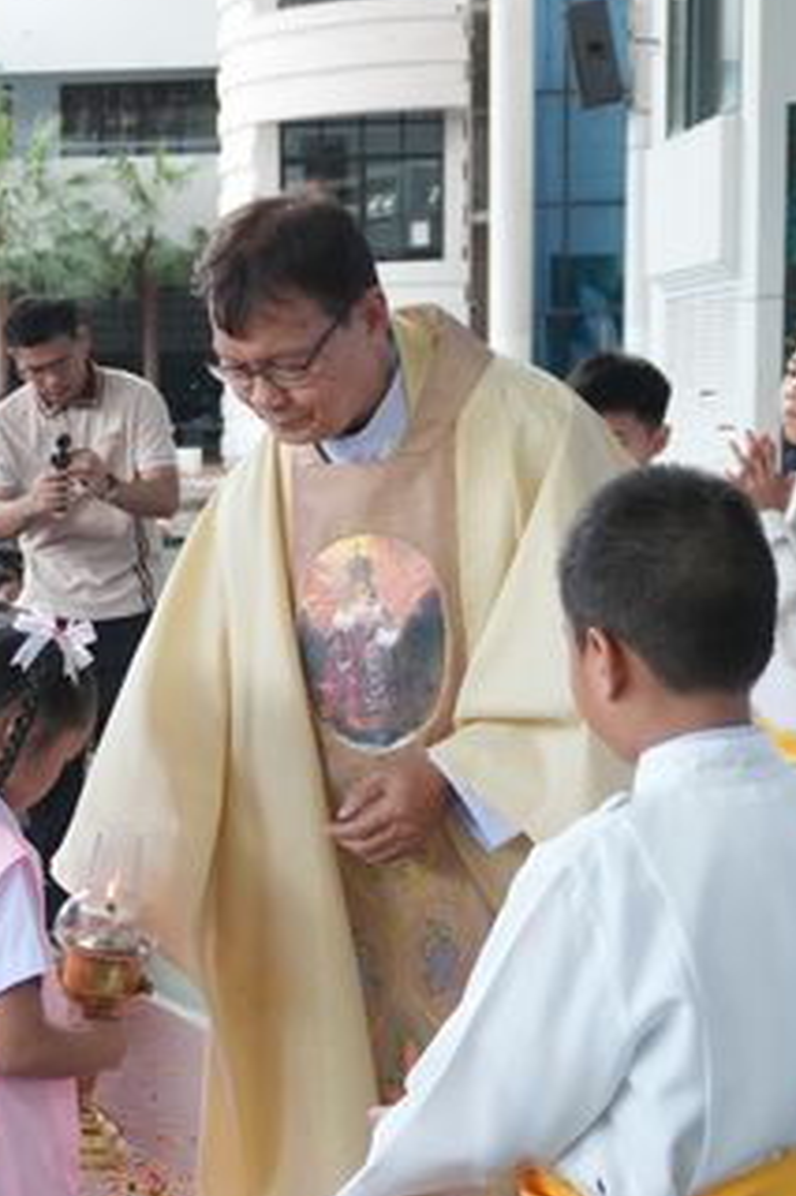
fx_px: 2521
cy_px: 688
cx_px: 52
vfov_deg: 26.7
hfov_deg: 17.6
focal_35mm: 76
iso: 1600
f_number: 4.5
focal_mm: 27
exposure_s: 1/320
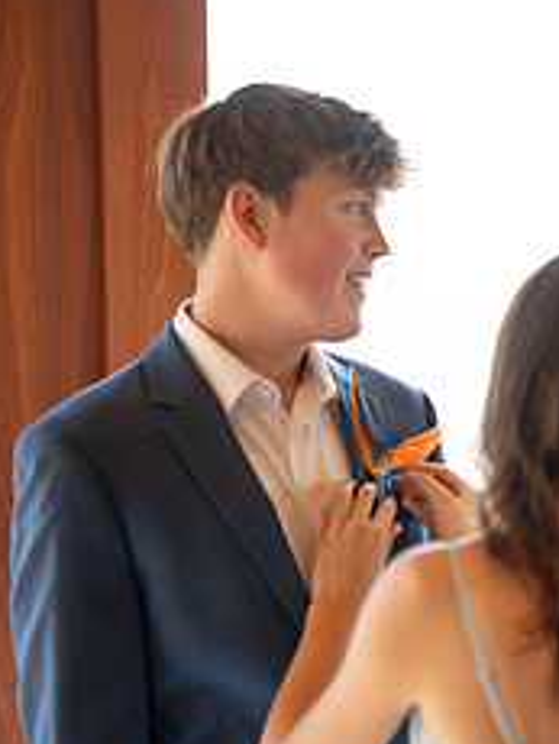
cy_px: 480
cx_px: 843
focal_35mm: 121
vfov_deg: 16.2
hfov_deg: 11.7
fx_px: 2600
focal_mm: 50
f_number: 1.3
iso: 400
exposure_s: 1/1600
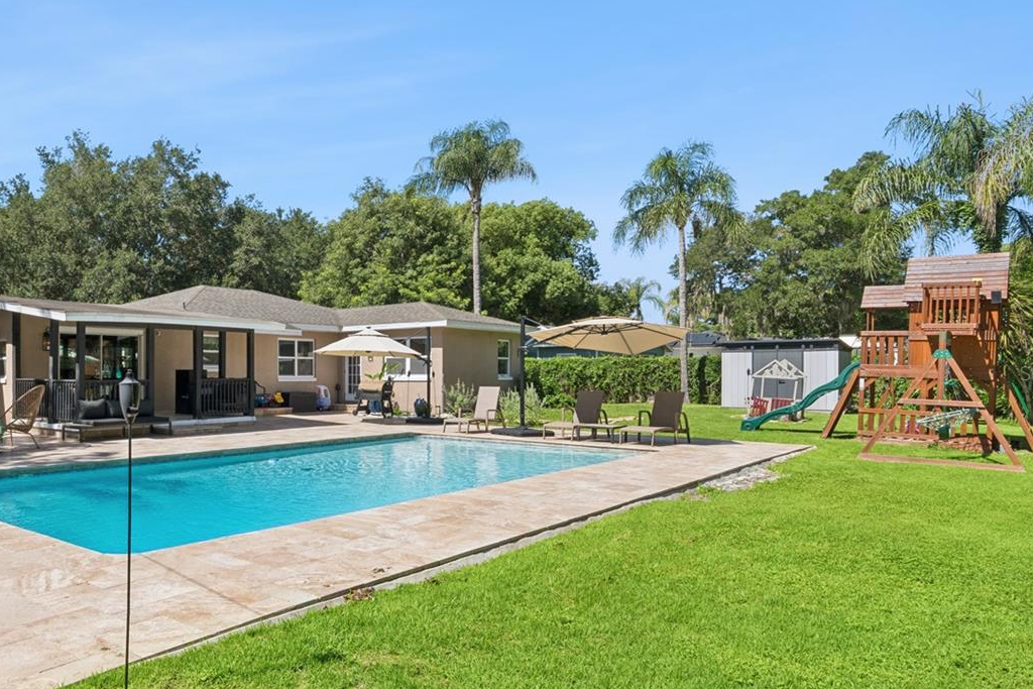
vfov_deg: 51.2
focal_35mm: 25
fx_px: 717
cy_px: 373
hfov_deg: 68.4
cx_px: 303
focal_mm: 16
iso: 100
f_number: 20
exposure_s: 1/40
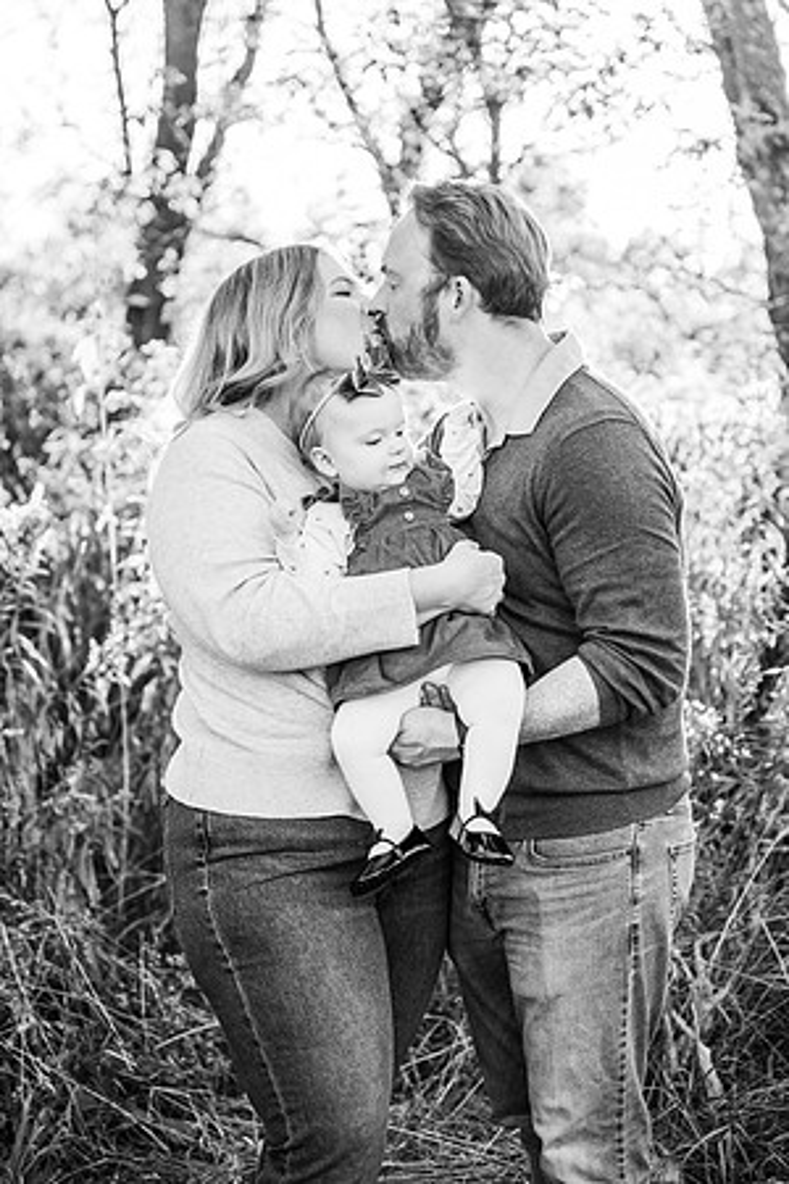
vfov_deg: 28.8
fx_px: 2301
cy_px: 592
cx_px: 394
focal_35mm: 70
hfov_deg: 19.5
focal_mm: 70
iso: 640
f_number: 2.8
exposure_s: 1/800
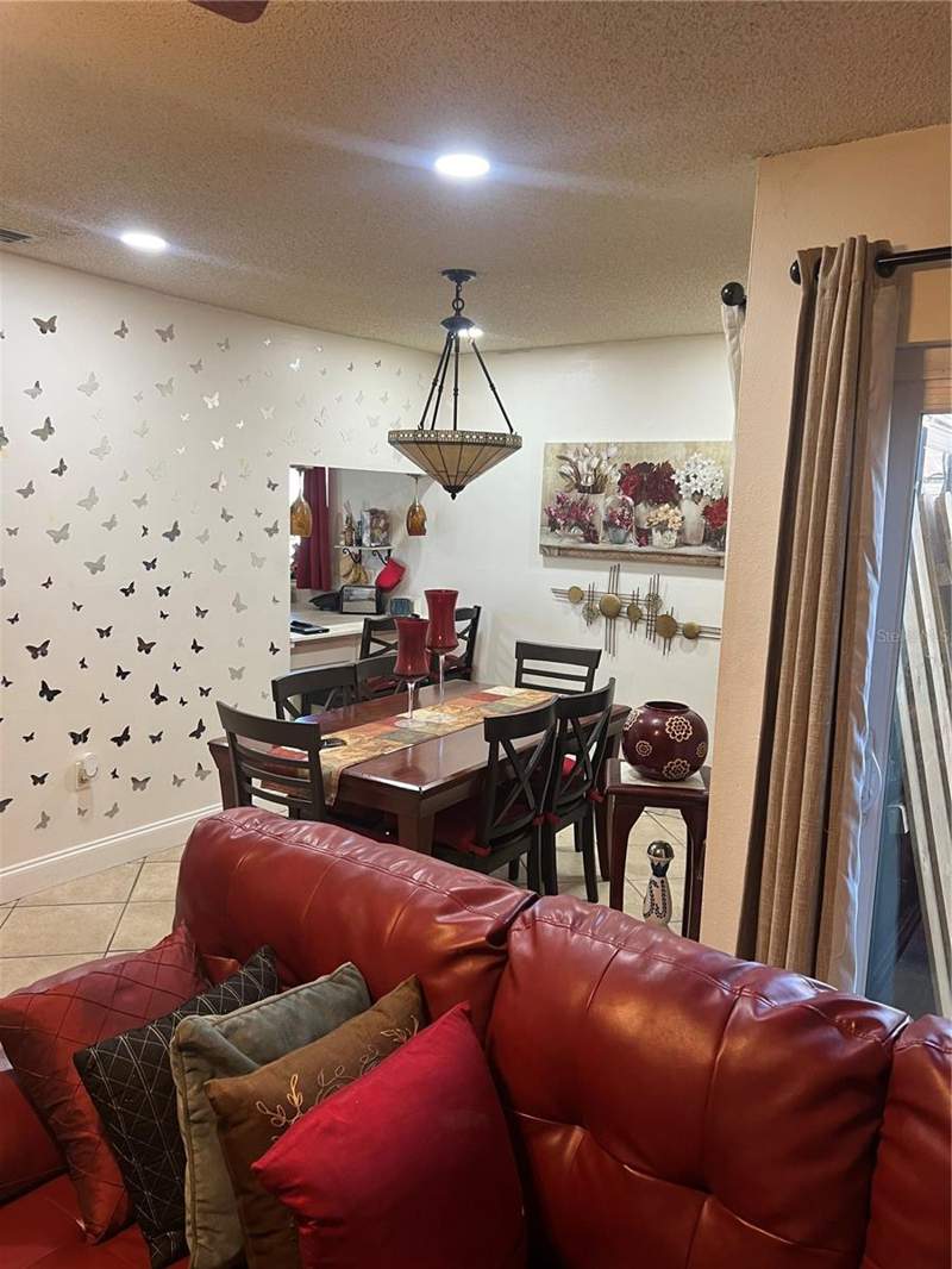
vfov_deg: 67.3
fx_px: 953
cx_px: 476
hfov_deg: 53.1
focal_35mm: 26
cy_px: 634
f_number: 1.5
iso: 125
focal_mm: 5.7
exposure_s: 1/60
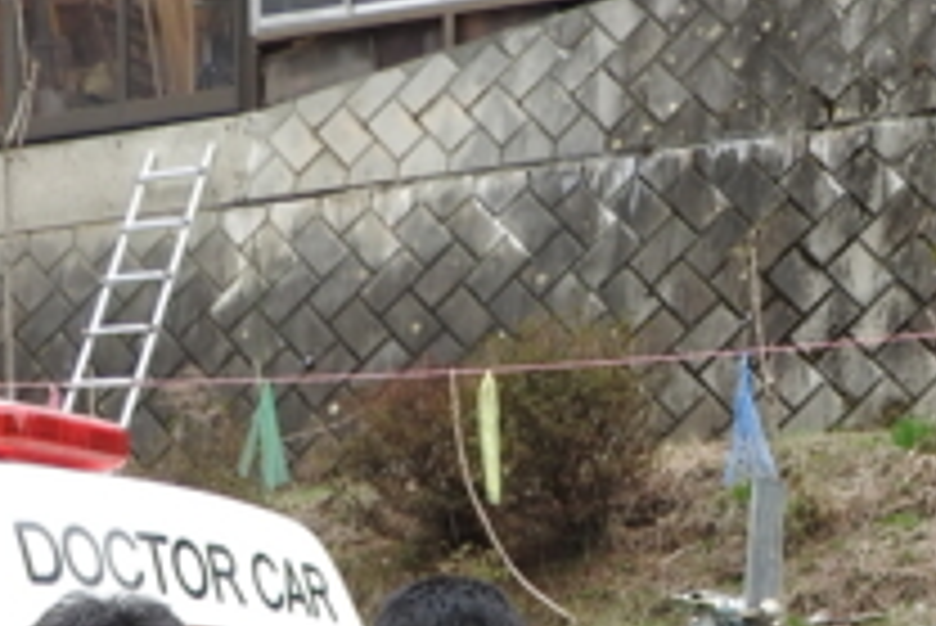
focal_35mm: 132
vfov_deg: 9.7
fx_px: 3434
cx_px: 544
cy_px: 1247
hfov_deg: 15.5
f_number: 3.6
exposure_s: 1/320
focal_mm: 5.9
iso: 100
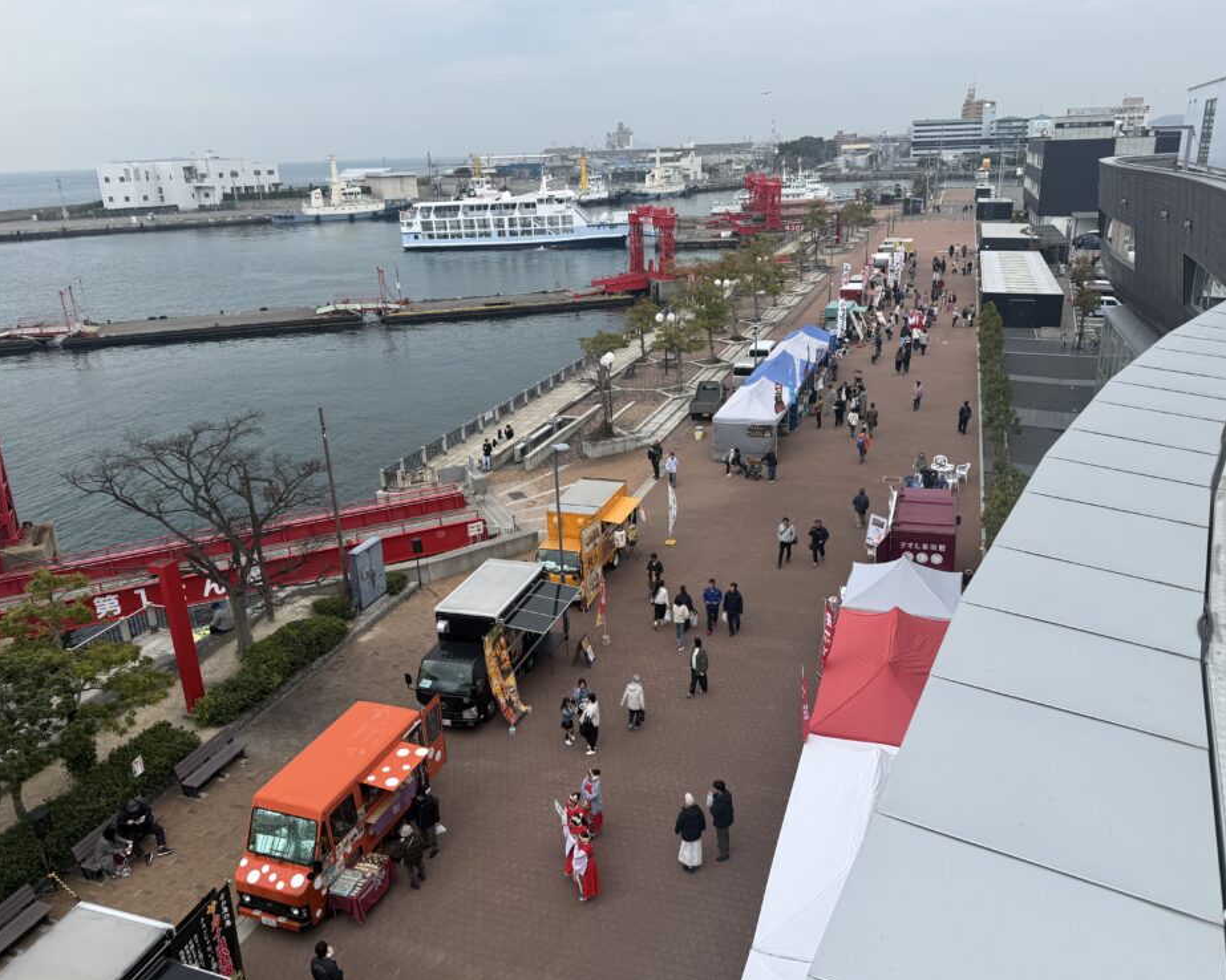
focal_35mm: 26
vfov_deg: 54.9
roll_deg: +0.8
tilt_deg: -18.7
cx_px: 634
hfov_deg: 66.0
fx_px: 943
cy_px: 486
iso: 80
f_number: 1.78
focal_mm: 6.76
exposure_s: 1/1522
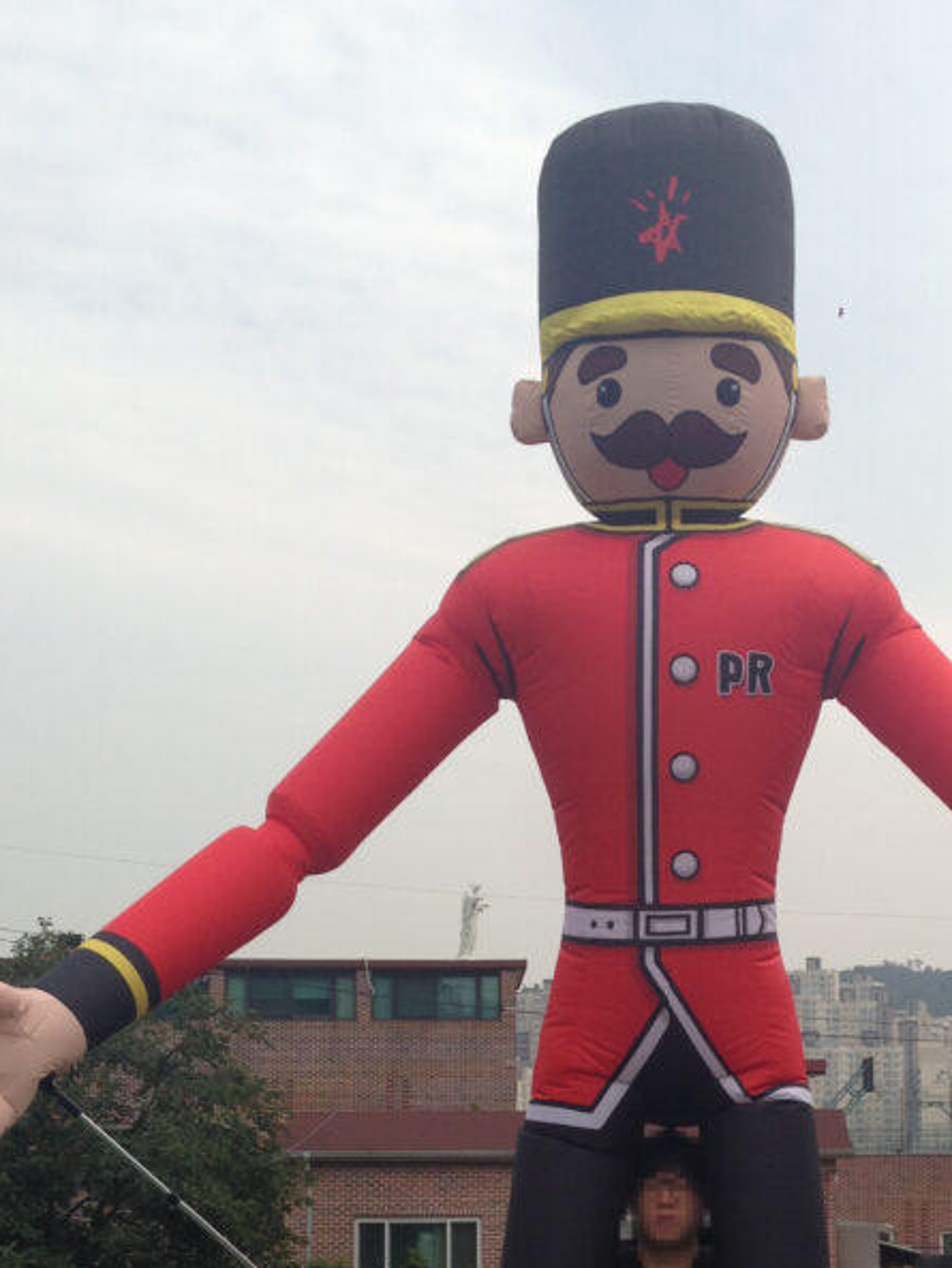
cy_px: 1018
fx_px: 2089
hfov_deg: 25.4
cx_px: 680
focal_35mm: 57
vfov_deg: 32.8
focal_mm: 4.12
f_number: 2.4
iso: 50
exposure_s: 1/1004
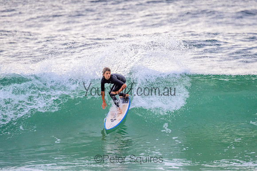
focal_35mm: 600
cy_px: 86
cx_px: 128
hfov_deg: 3.4
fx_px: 4281
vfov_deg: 2.3
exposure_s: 1/2500
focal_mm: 400
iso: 1000
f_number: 5.6
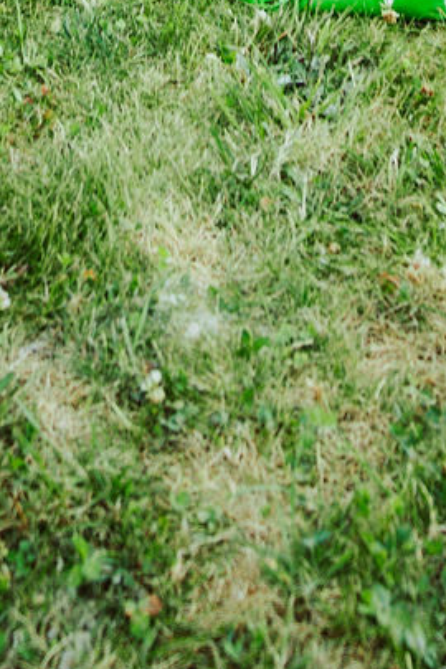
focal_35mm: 86
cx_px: 176
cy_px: -988
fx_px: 1598
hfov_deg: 15.9
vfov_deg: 14.3
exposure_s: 1/1000
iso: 400
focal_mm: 17
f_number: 2.8
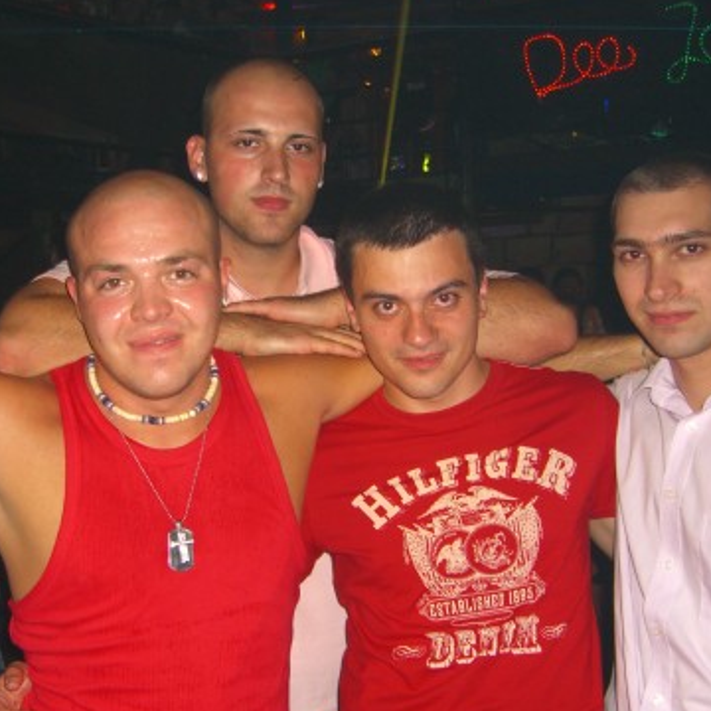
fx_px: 1301
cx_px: 300
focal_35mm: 56
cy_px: 385
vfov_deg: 30.5
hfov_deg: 30.5
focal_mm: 7.9
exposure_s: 1/60
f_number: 2.8
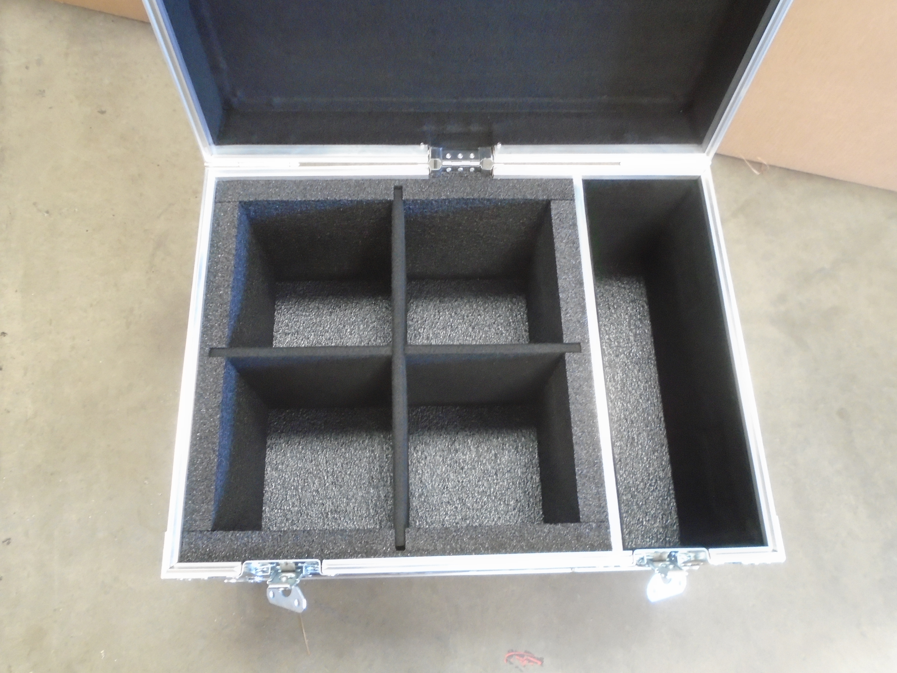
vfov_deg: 53.1
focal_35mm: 26
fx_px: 674
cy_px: 336
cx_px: 448
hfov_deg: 67.3
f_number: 3.2
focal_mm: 4.6
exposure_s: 1/15
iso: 400
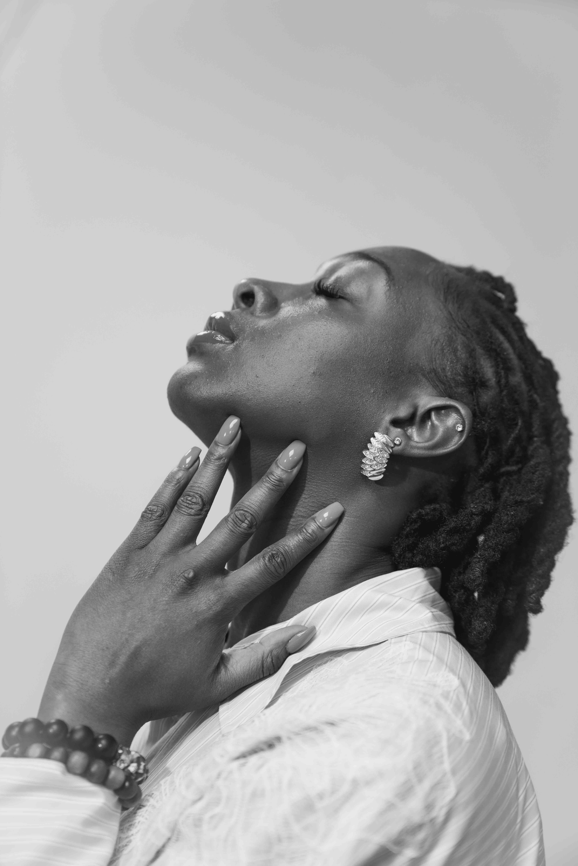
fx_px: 1396
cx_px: 289
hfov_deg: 23.4
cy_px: 433
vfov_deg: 34.5
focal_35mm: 58
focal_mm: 58
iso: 500
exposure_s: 1/125
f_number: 2.8
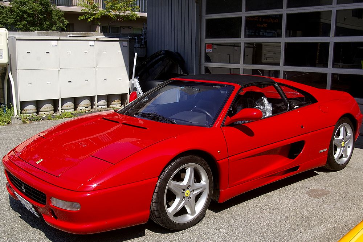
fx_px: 393
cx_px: 182
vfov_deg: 34.2
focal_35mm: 39
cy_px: 121
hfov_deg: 49.5
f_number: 8
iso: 200
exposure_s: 1/350
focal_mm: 26
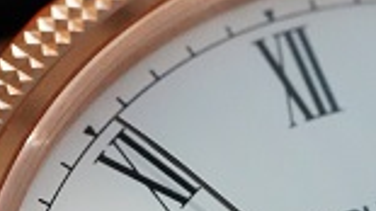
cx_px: 452
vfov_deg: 2.5
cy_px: 460
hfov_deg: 4.4
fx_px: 4863
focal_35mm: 488
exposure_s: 1/250
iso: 8000
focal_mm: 105
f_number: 8
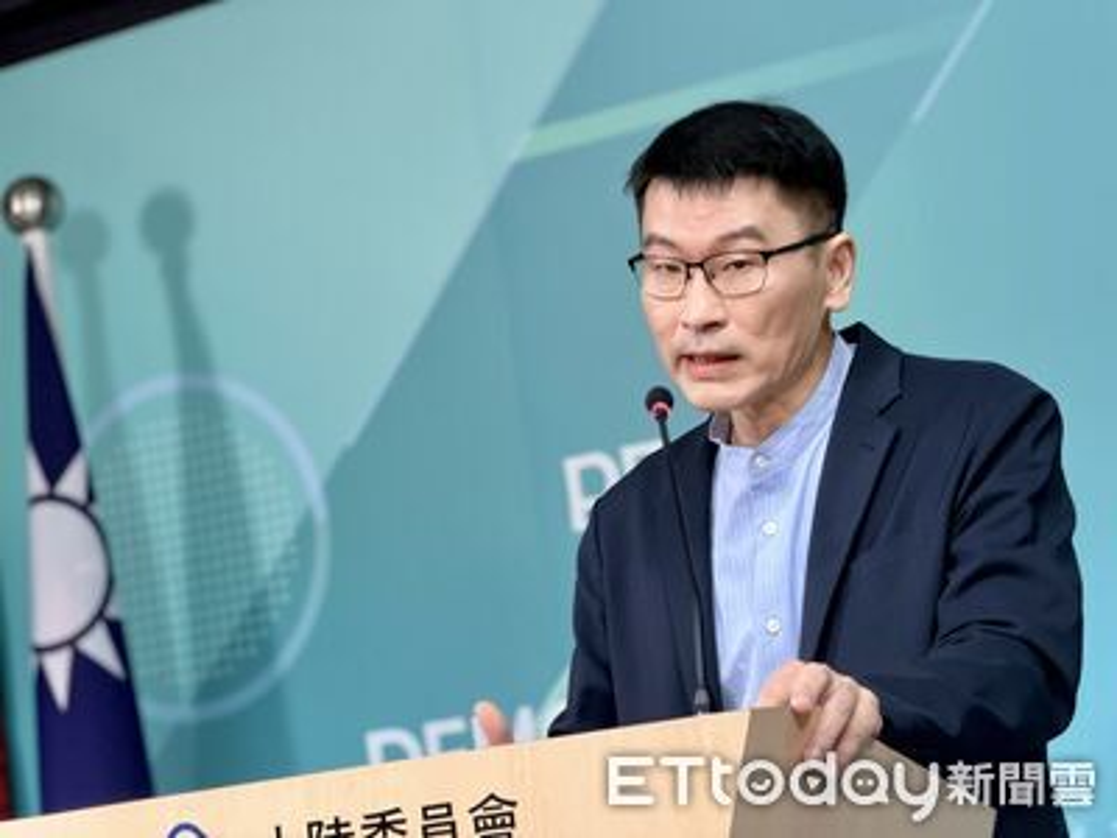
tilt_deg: +7.3
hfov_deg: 19.6
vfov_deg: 14.8
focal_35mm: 100
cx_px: 558
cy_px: 419
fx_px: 3227
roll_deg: +7.6
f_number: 2.8
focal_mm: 16.89
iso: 320
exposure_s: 1/120
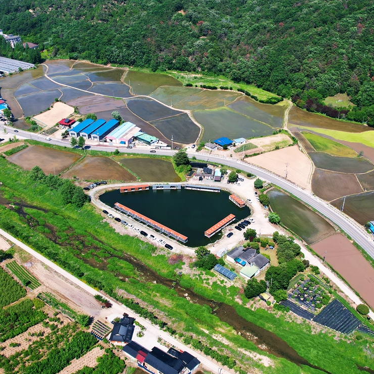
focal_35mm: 29
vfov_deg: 55.6
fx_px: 354
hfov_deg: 55.5
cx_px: 206
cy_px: 191
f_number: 2.8
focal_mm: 8.38
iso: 110
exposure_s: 1/1600
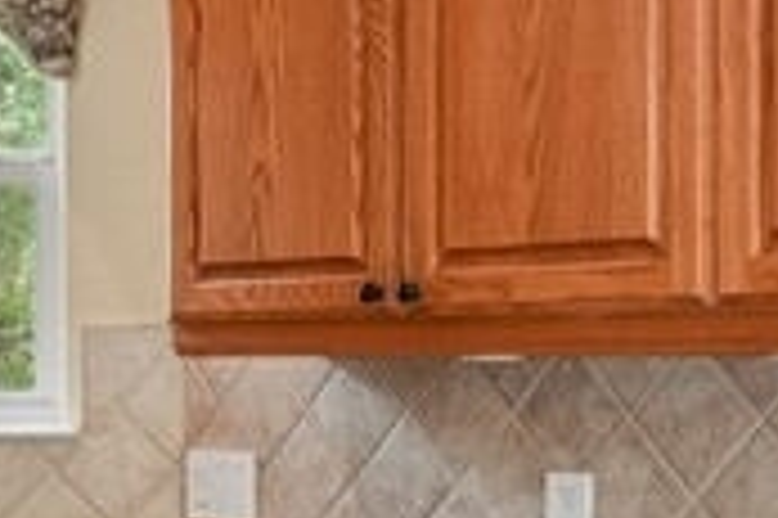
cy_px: 329
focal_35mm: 107
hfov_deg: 17.9
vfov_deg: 12.8
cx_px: -220
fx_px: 2310
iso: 800
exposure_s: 1/60
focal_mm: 17
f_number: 8
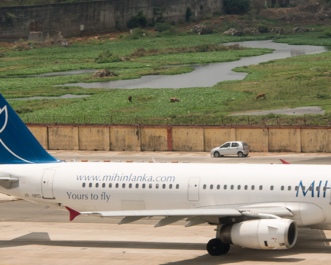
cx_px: 235
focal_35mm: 250
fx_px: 2450
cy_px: 178
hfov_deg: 7.7
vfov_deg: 6.2
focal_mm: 125
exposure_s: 1/500
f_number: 8
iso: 320
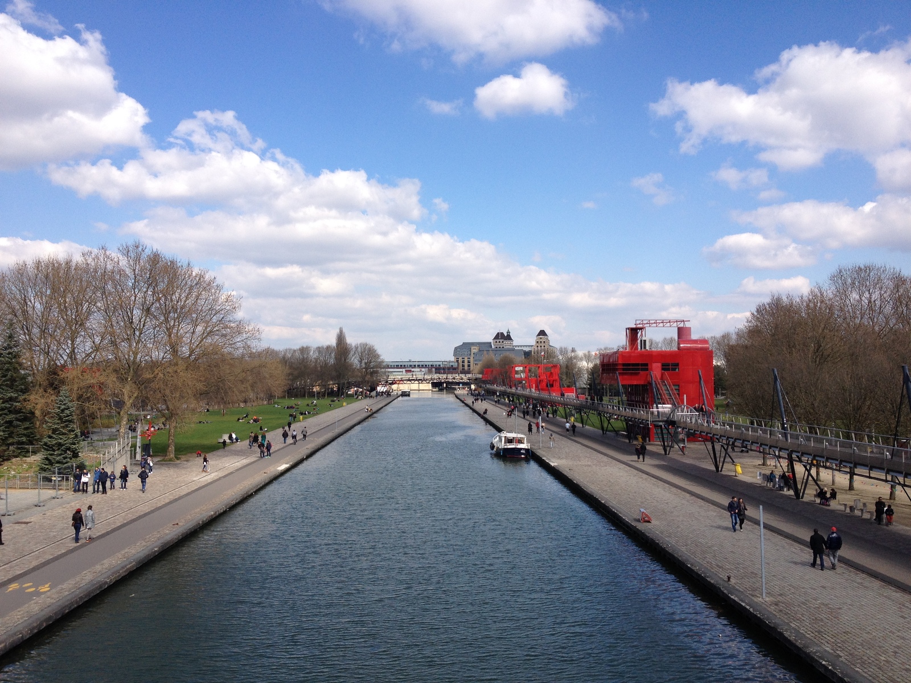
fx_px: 921
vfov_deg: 40.7
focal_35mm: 35
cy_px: 342
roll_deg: +0.7
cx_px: 456
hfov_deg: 52.6
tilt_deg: +0.8
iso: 50
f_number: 2.4
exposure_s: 1/1623
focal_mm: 4.28
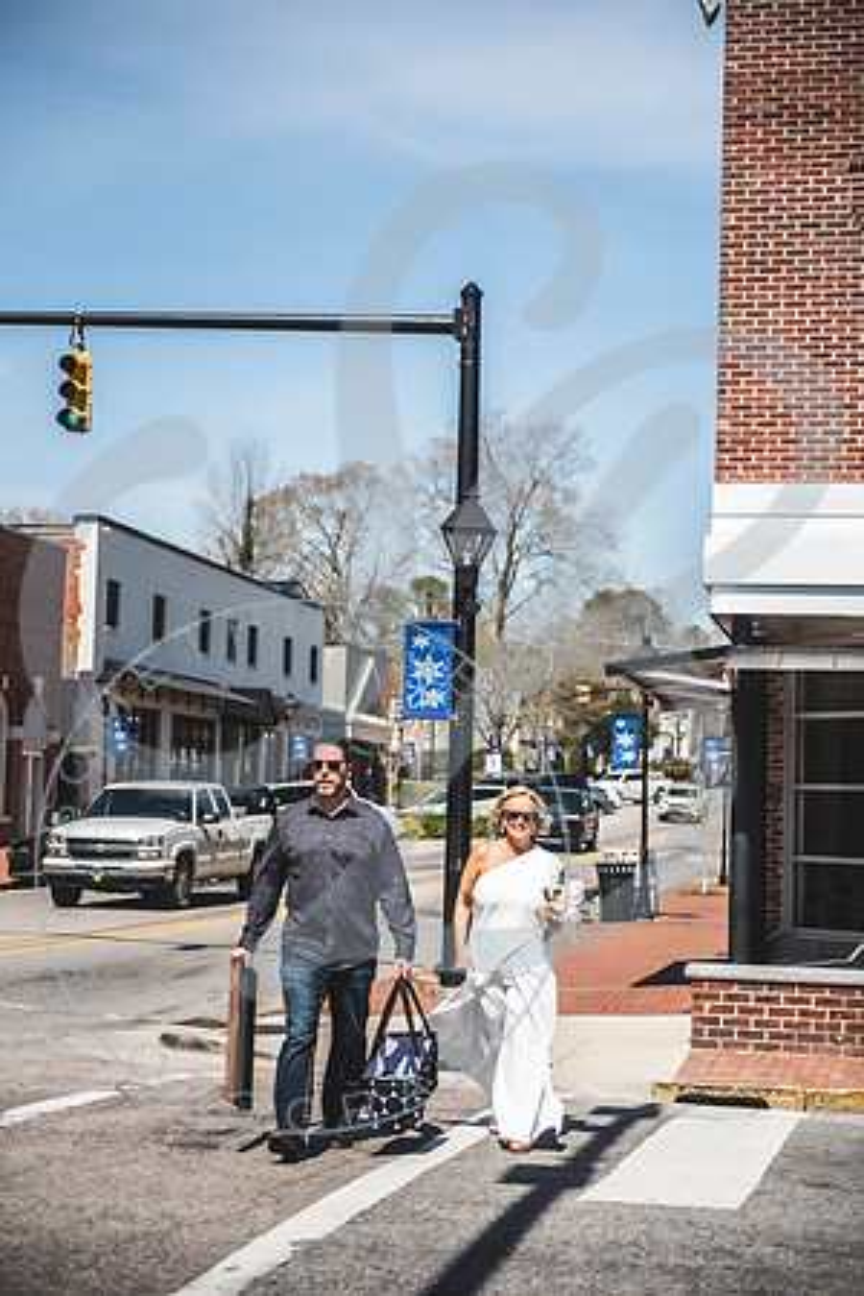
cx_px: 432
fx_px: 2520
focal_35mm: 70
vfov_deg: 28.8
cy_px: 648
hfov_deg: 19.5
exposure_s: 1/1600
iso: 100
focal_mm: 70
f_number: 2.8
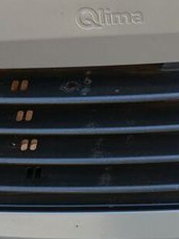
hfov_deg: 12.6
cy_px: 40
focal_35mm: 118
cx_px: 108
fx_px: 813
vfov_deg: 16.5
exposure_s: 1/123
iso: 20
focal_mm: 3.98
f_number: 1.8
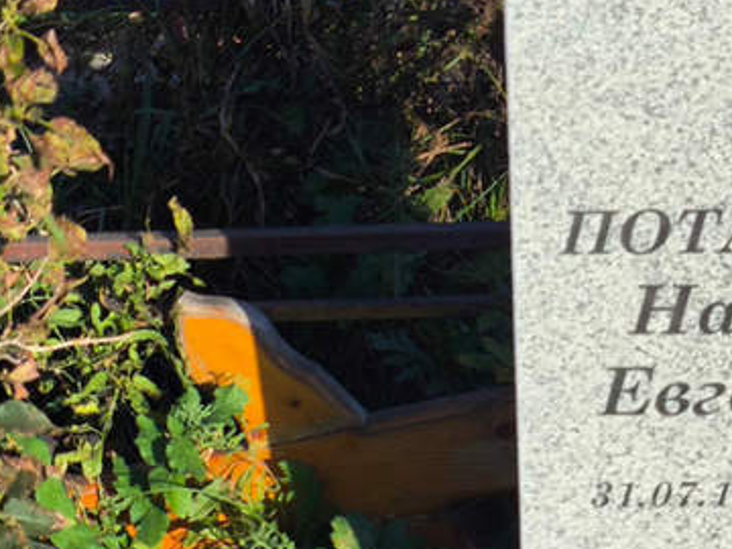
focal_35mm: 111
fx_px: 2347
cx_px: 491
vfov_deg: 13.3
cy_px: 295
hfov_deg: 17.7
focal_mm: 4.71
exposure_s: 1/1158
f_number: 1.7
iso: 50
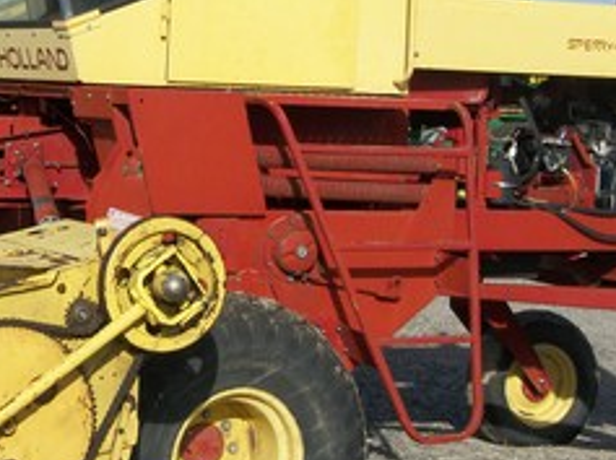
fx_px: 2043
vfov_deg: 12.8
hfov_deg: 17.1
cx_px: 185
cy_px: 109
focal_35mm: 115
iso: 80
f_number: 11.2
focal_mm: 8.8
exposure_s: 1/160
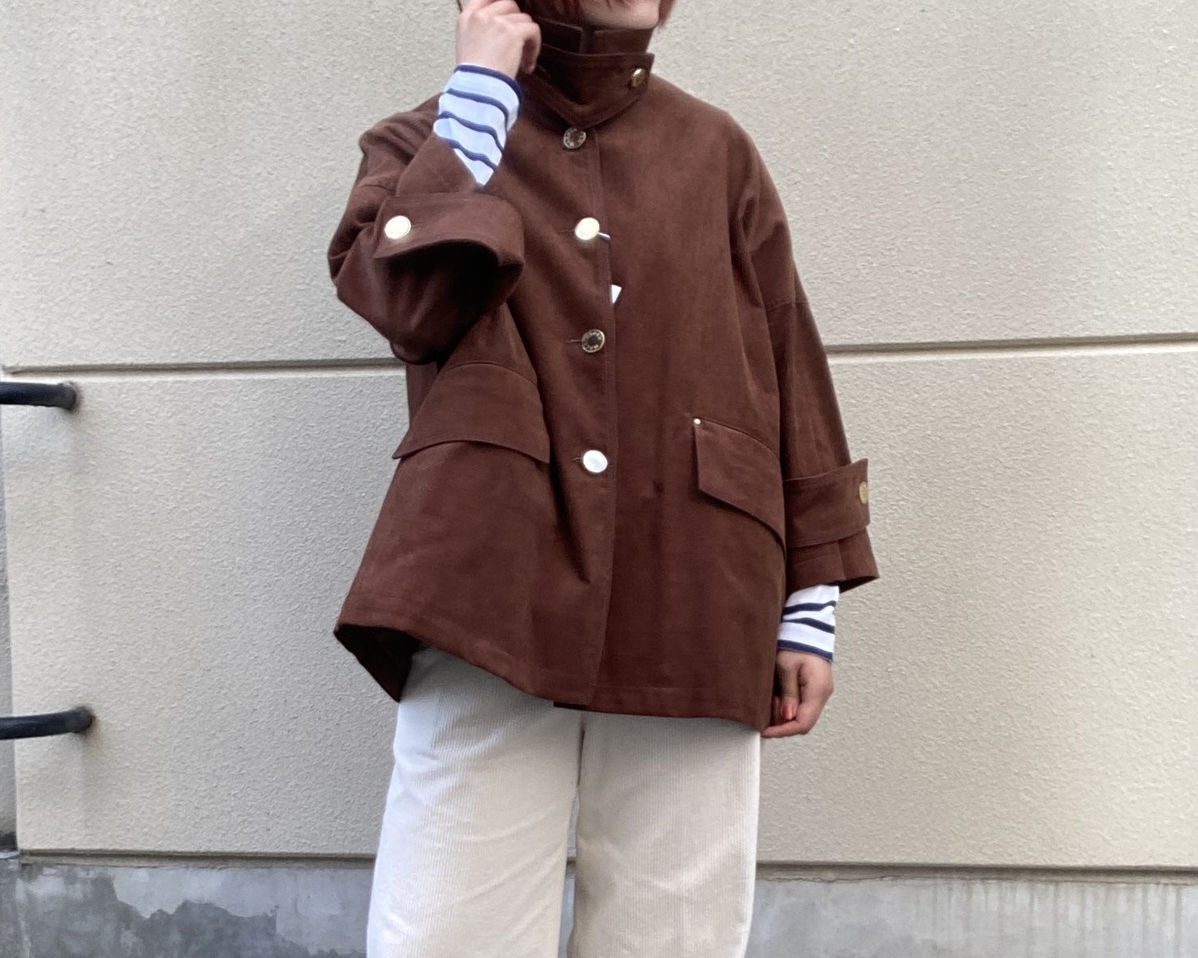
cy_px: 746
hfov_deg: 43.8
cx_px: 595
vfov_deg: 34.7
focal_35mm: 42
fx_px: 1489
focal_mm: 2.87
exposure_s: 1/121
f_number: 2.2
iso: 40
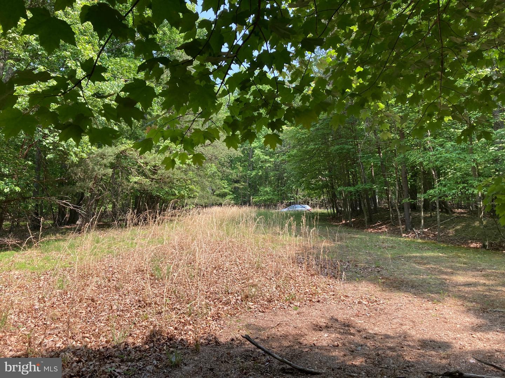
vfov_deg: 49.7
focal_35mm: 28
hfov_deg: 63.4
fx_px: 408
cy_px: 189
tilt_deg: +9.2
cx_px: 252
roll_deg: -1.7
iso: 20
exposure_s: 1/486
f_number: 1.8
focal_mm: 3.99
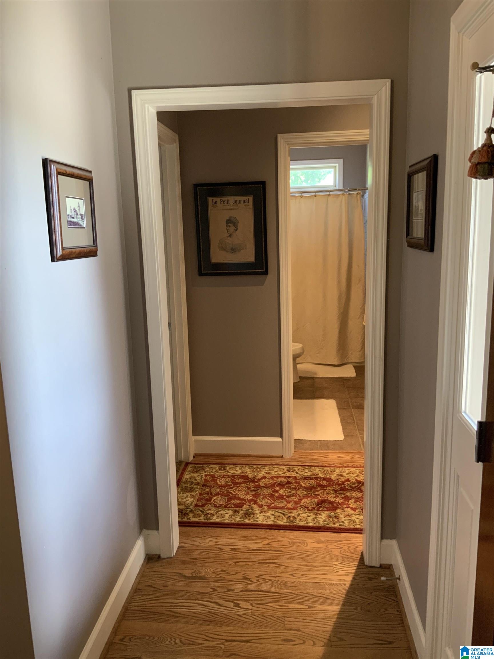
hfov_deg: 48.2
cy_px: 330
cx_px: 247
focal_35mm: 29
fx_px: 552
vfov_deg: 61.7
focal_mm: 3
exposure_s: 1/60
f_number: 1.8
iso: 125
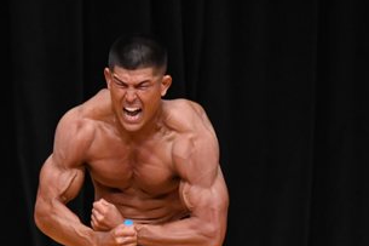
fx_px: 7816
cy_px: 278
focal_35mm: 763
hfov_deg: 2.7
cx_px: 118
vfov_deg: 1.8
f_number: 5.6
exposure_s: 1/400
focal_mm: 200
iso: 3200
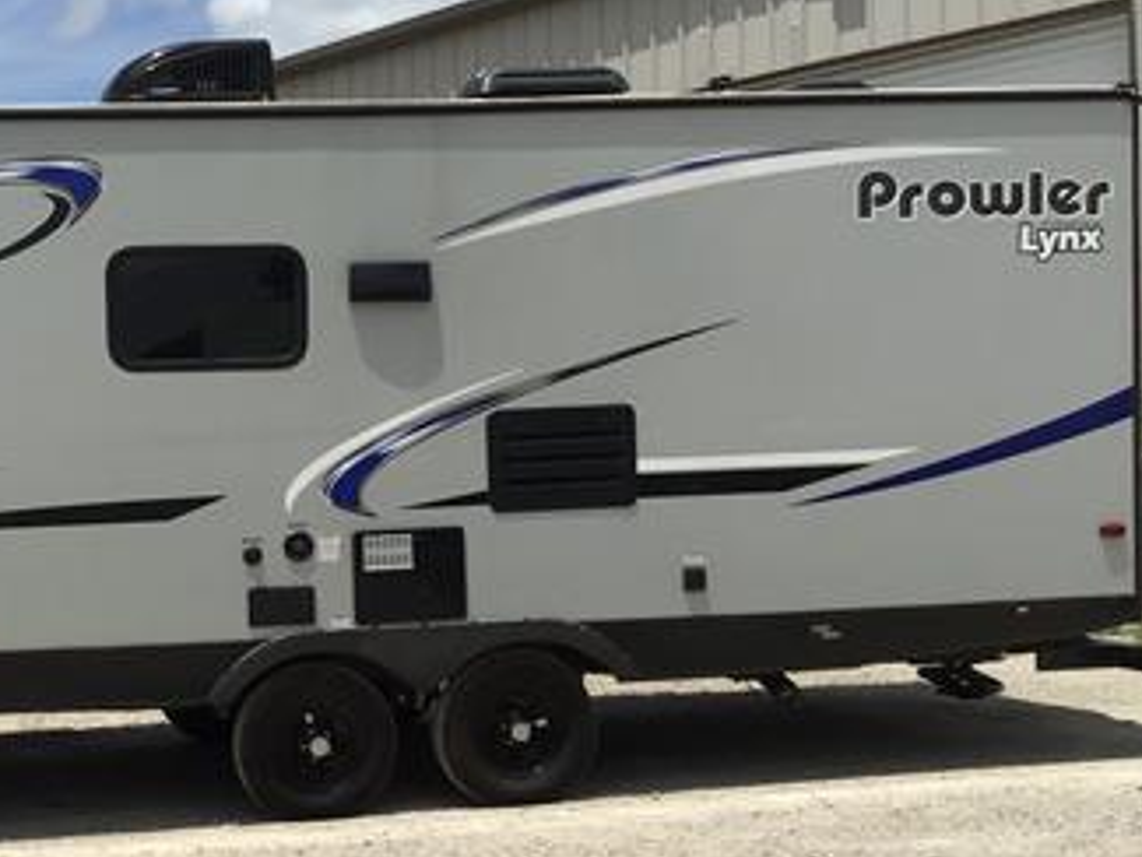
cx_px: 130
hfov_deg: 30.4
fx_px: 2013
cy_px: 555
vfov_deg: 24.0
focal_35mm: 61
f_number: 2.4
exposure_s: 1/2469
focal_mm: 3.3
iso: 25
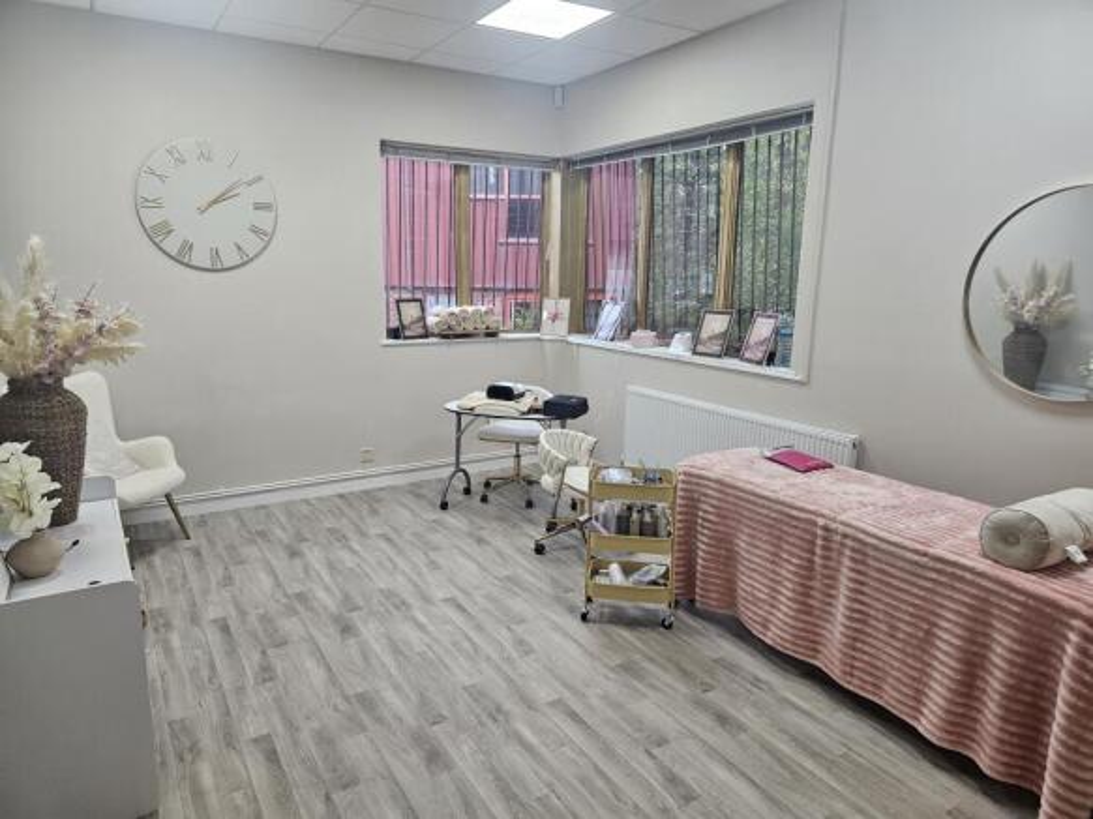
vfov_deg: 58.9
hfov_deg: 73.9
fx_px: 726
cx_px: 546
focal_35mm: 23
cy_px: 410
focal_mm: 6.3
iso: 200
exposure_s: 1/100
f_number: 1.7
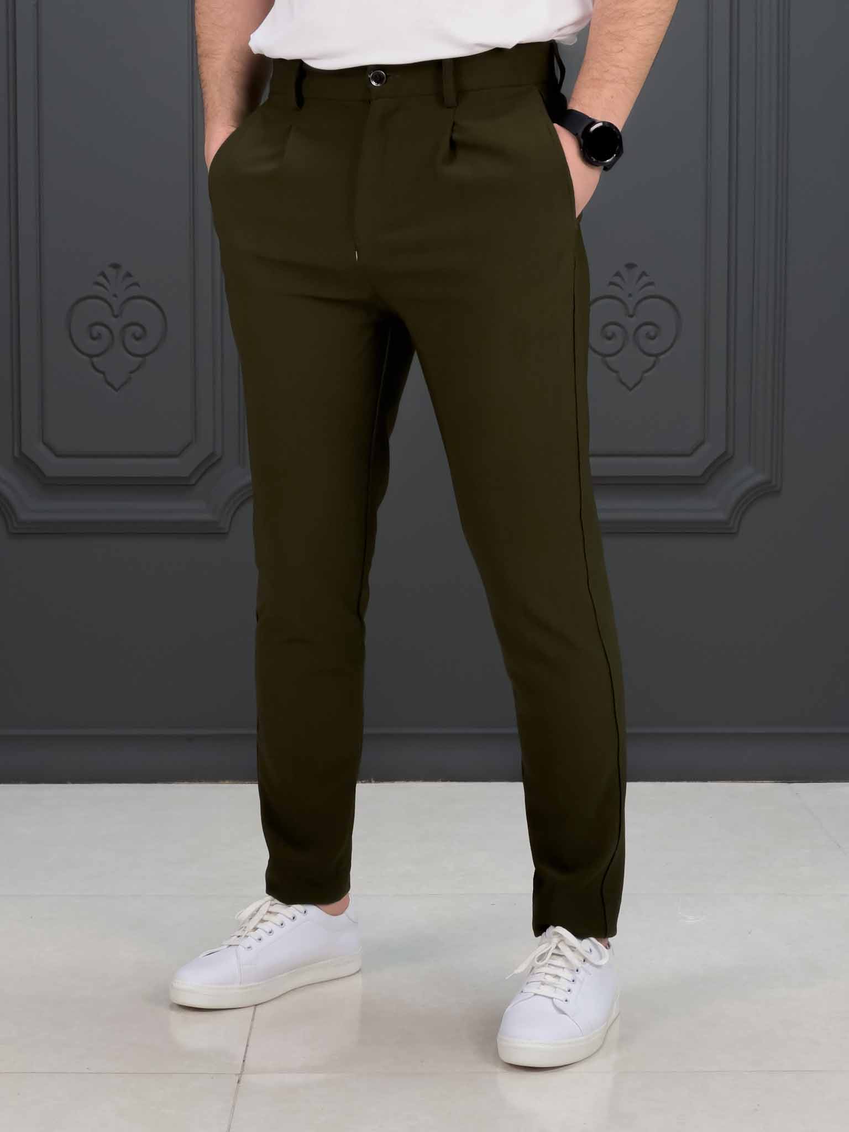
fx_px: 2518
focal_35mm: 77
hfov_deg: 19.1
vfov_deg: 25.3
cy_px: 566
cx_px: 424
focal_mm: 9
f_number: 2.8
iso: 100
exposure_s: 1/100
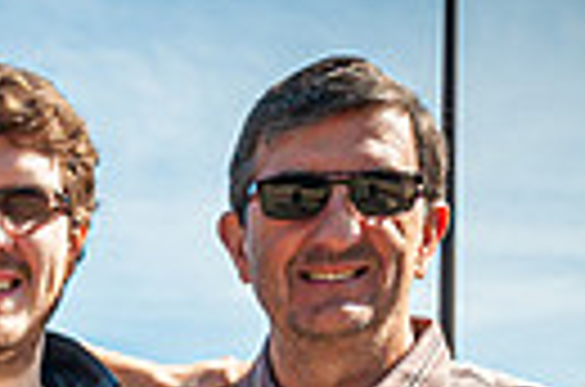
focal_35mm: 161
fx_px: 2610
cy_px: 731
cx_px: -374
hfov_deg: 12.0
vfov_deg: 8.1
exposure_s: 1/250
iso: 200
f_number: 8
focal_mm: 24
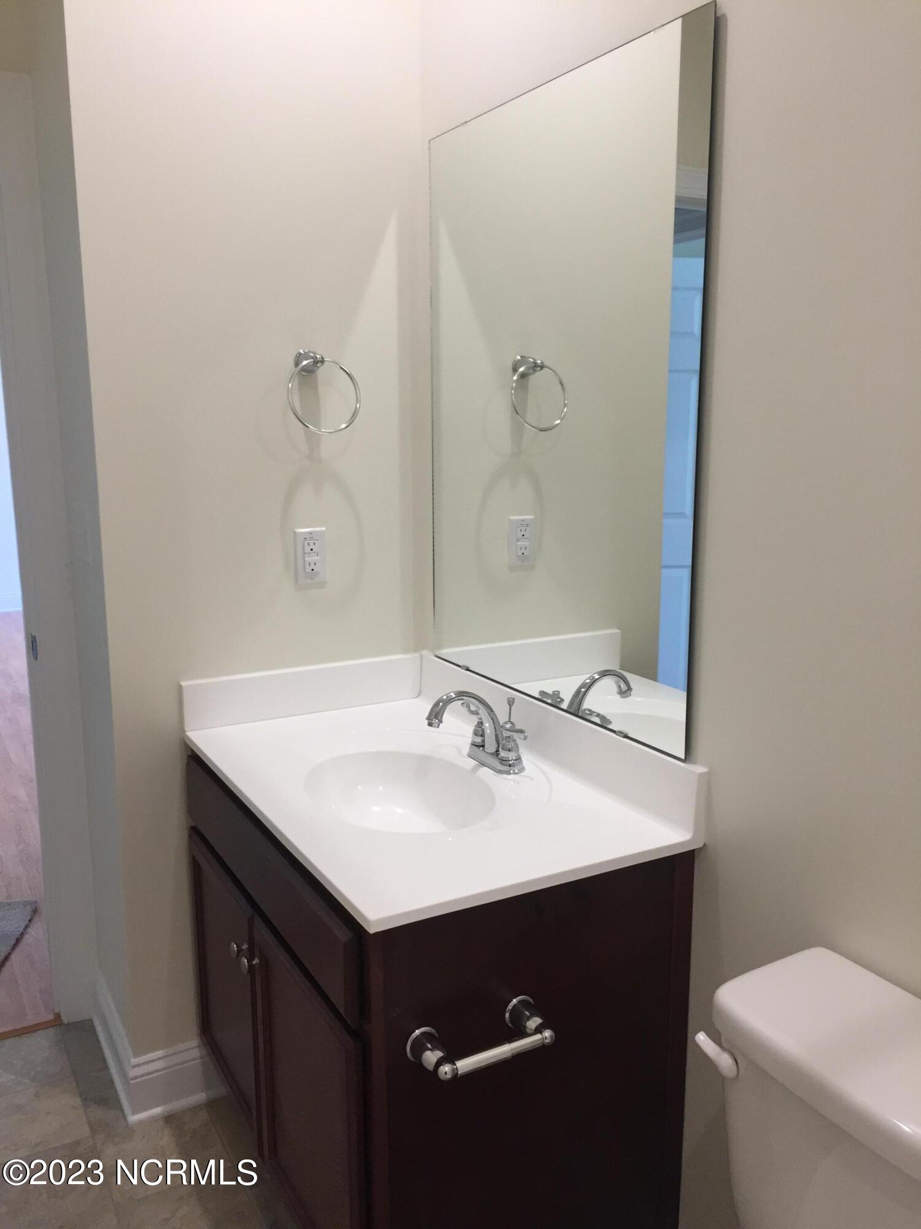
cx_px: 460
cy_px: 614
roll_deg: +0.8
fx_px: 1029
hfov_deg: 48.2
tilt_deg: -11.8
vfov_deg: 61.7
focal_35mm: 29
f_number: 2.2
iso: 40
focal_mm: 4.15
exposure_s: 1/30
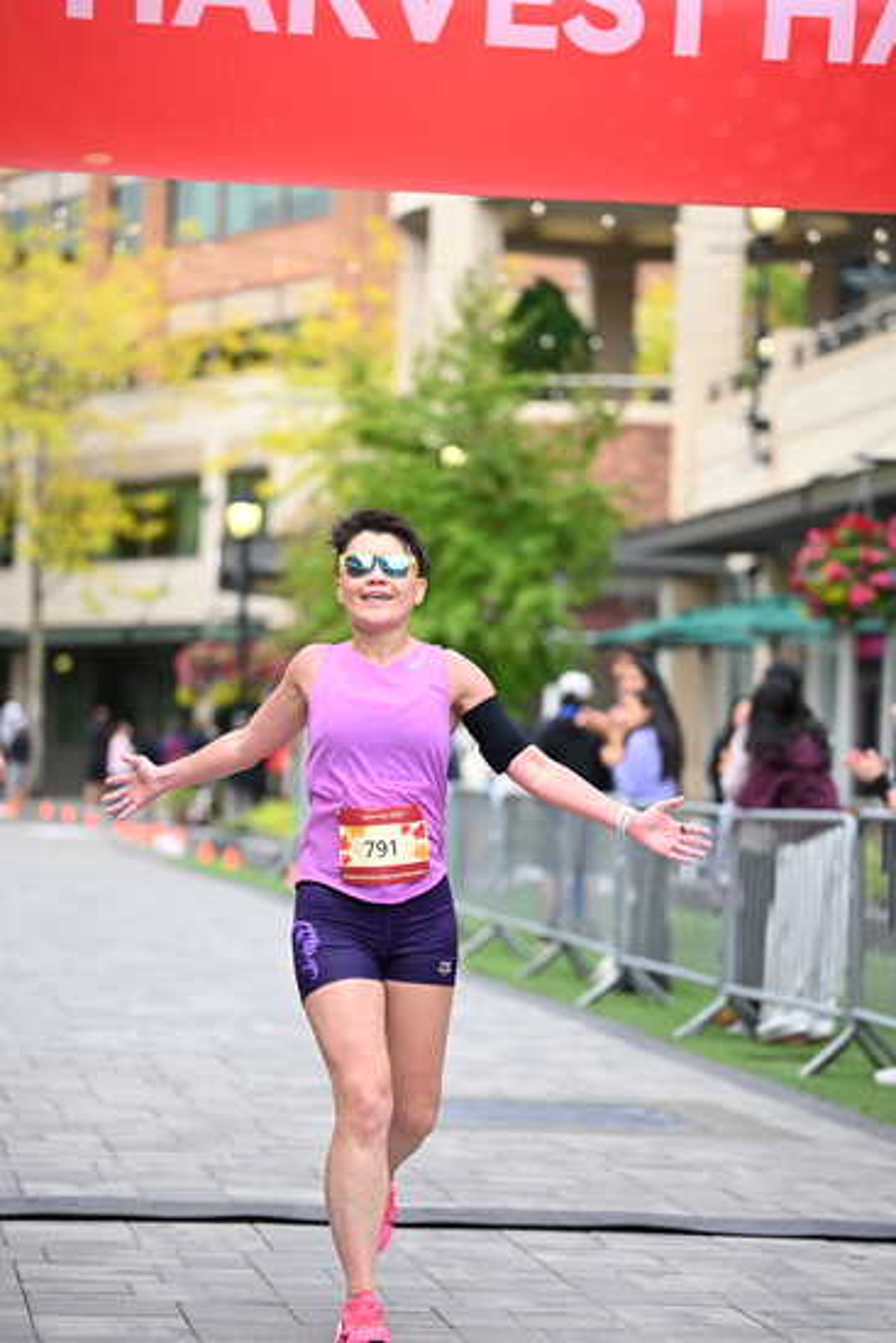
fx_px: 3880
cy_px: 672
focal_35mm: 104
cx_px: 448
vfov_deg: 19.6
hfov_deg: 13.2
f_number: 2.8
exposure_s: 1/2000
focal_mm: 104
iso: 1000
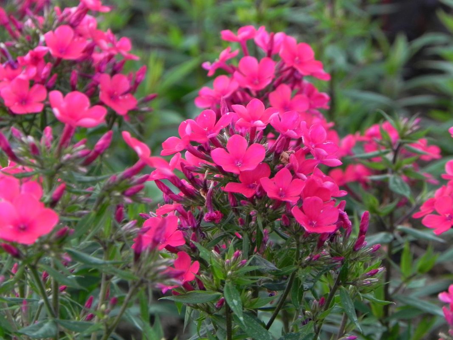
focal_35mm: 247
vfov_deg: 6.0
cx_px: 226
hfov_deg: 8.0
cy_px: 170
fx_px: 3232
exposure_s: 1/80
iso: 160
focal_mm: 44
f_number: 5
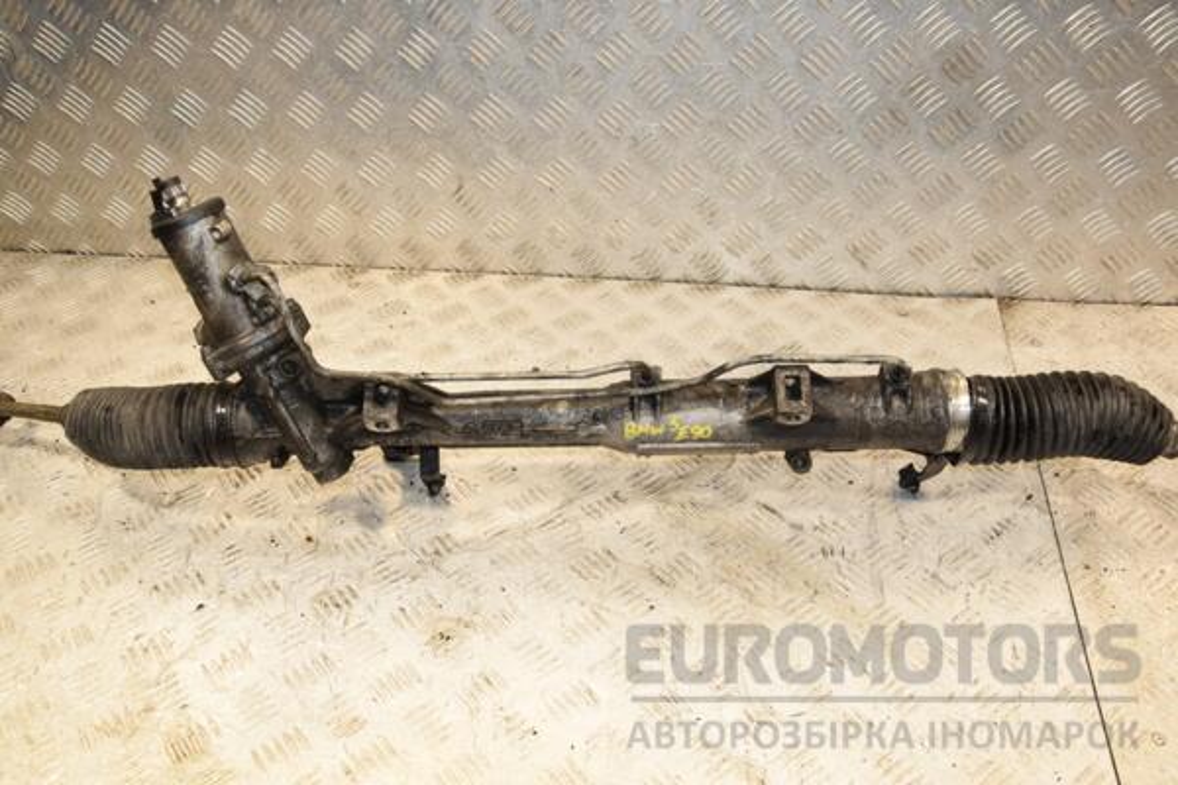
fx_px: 1080
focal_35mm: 33
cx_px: 589
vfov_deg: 40.0
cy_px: 392
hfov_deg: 57.2
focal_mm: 22
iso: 800
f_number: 6.3
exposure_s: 1/200
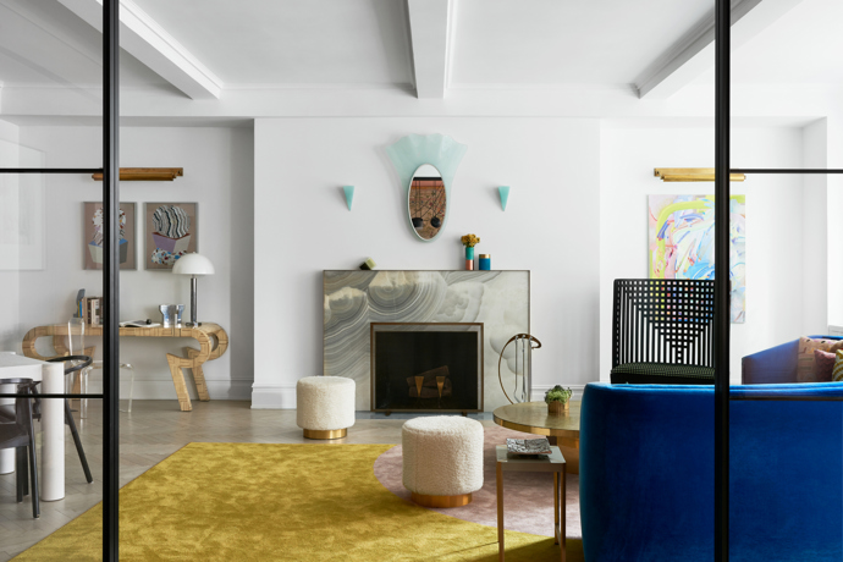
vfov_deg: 37.9
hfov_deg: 54.4
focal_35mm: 35
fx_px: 820
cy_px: 281
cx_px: 422
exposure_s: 5
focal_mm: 35
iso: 100
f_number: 11
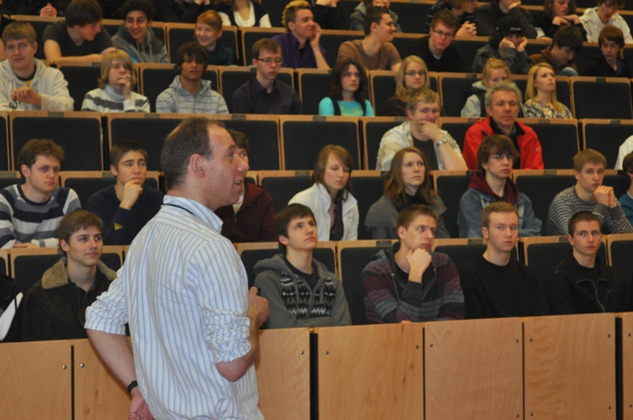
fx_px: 1696
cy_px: 240
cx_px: 325
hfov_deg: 21.1
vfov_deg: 14.1
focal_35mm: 97
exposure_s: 1/60
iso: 800
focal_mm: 55
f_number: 5.6
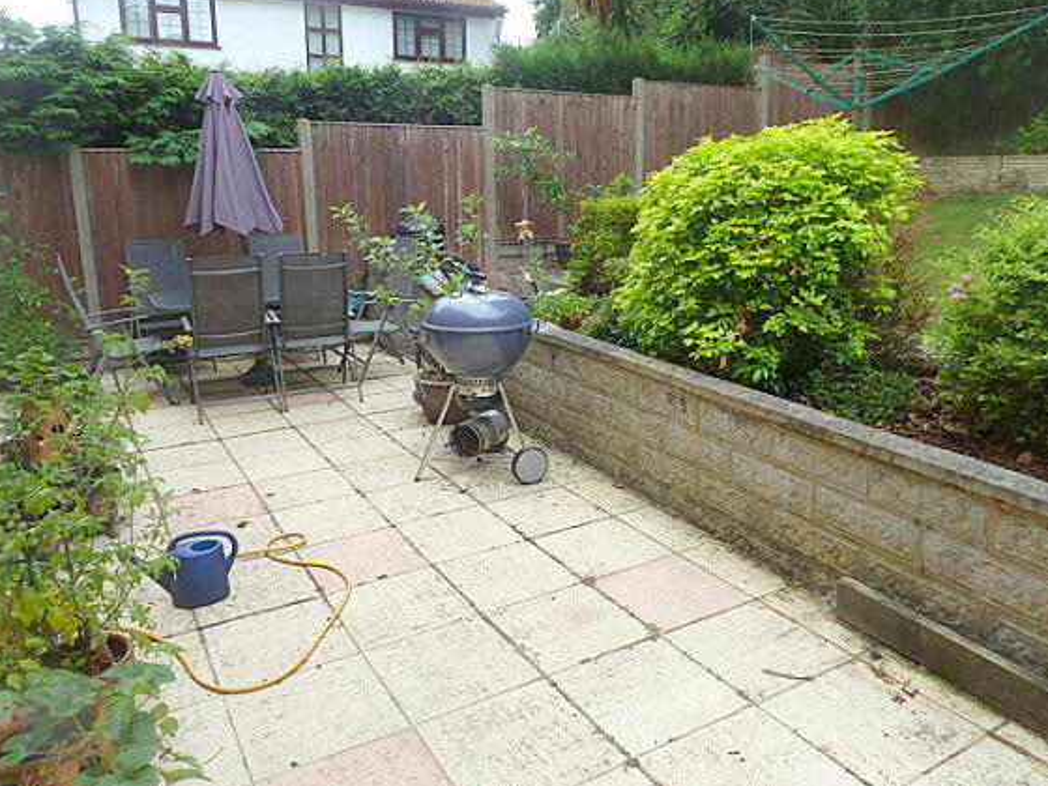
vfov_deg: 53.1
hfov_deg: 67.3
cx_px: 529
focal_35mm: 26
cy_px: 385
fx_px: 787
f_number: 4
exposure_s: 1/125
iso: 80
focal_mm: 4.1
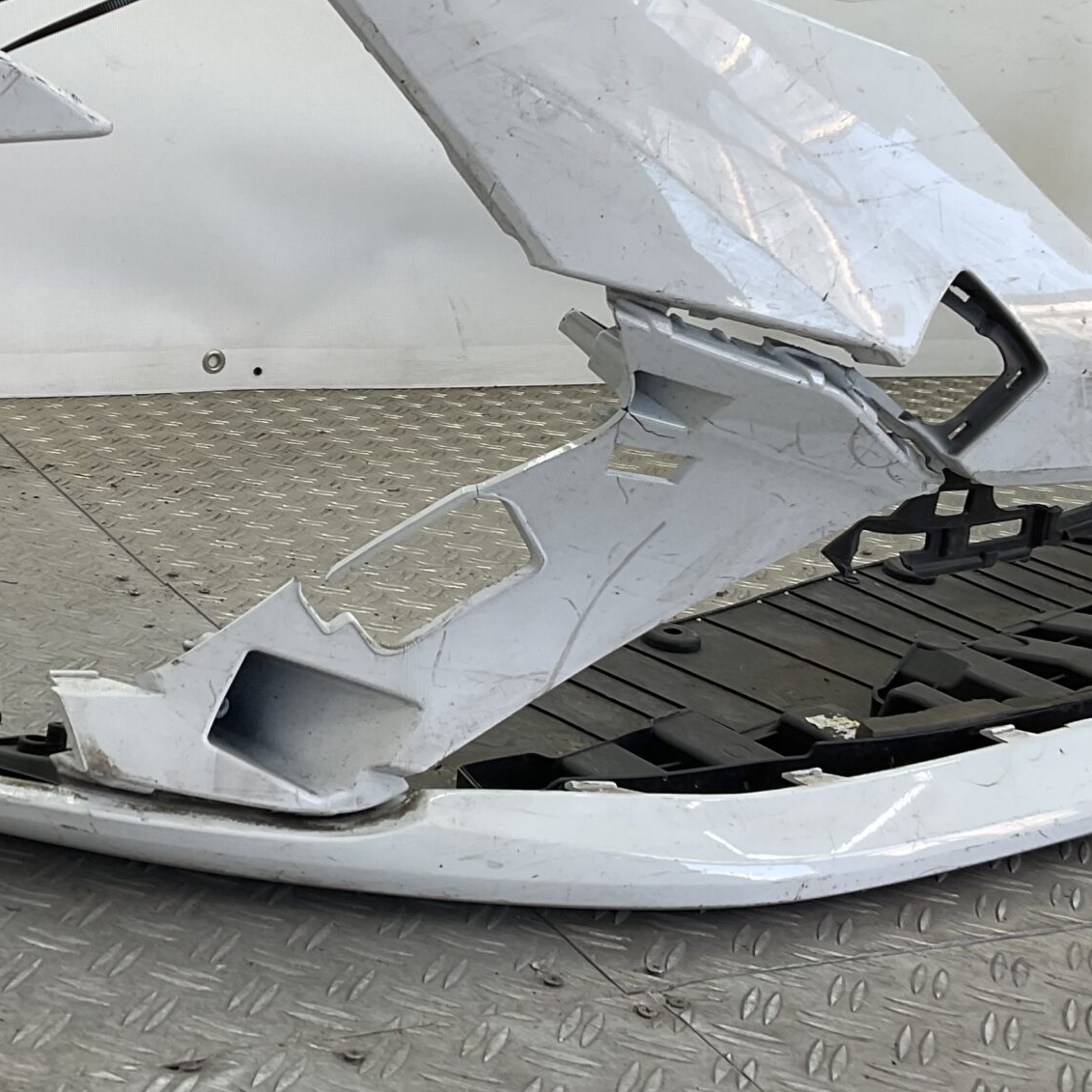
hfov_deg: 29.4
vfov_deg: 29.5
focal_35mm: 58
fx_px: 2070
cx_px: 375
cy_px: 418
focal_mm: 3
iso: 16
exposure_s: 1/130
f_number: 1.8
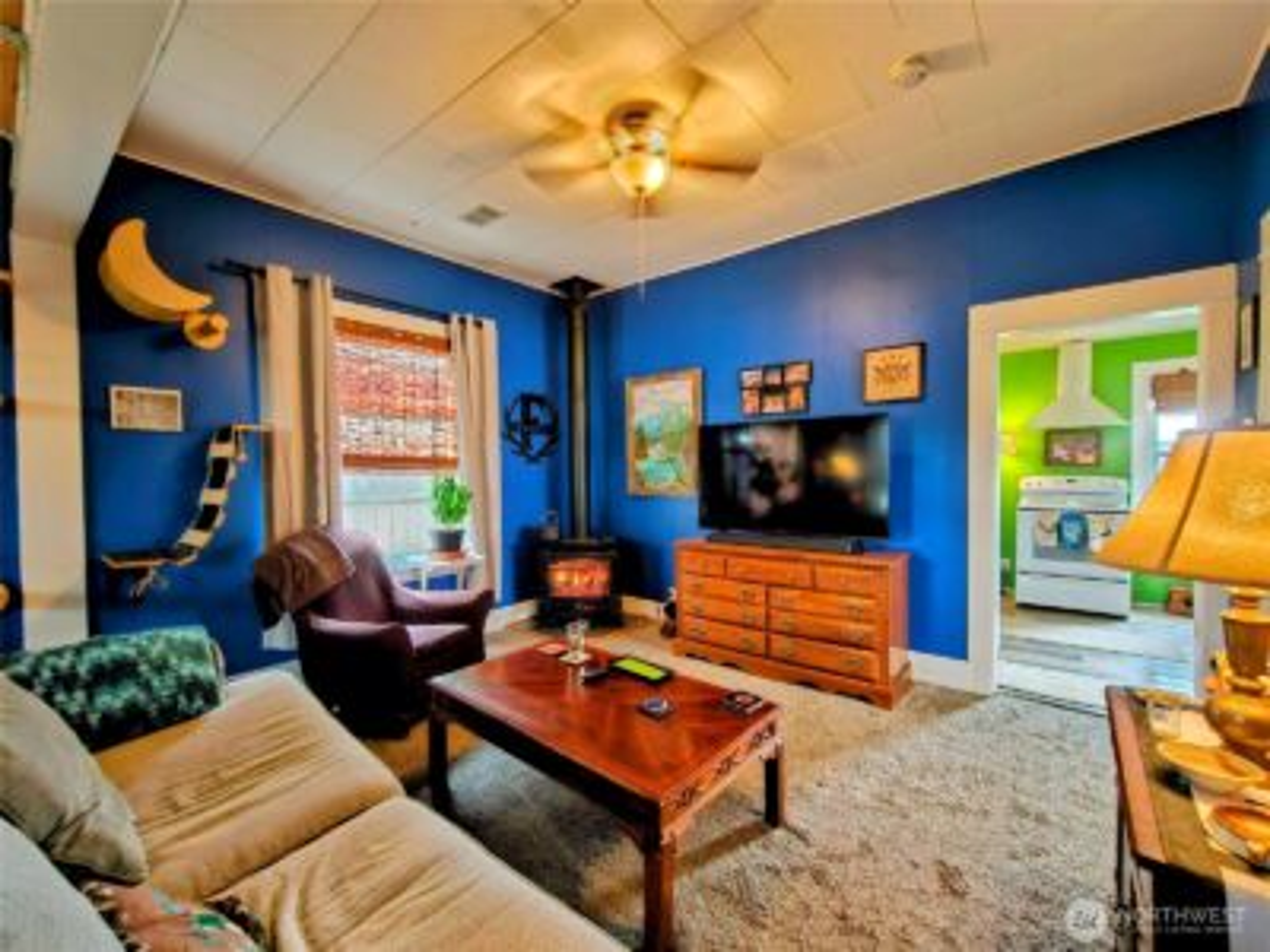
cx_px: 635
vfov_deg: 89.9
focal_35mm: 13
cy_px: 476
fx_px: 477
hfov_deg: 106.2
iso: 160
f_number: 2.2
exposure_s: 1/9.99
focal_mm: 2.2
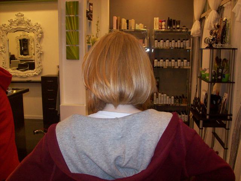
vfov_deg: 39.7
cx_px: 120
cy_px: 90
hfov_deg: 51.4
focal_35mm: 36
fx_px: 251
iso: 200
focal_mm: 6
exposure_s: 1/64
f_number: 2.7
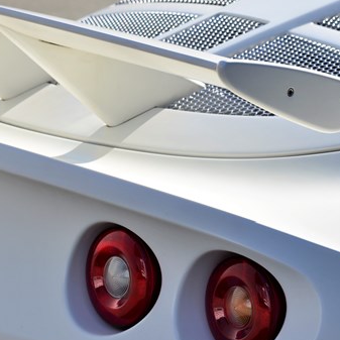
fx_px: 2823
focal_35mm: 254
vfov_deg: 6.9
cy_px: 121
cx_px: 225
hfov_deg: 6.9
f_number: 8
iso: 100
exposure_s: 1/160
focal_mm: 105
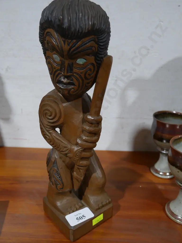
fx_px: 238
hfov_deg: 41.8
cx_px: 91
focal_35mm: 34
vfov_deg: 54.0
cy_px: 122
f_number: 4
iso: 500
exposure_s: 1/60
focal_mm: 17
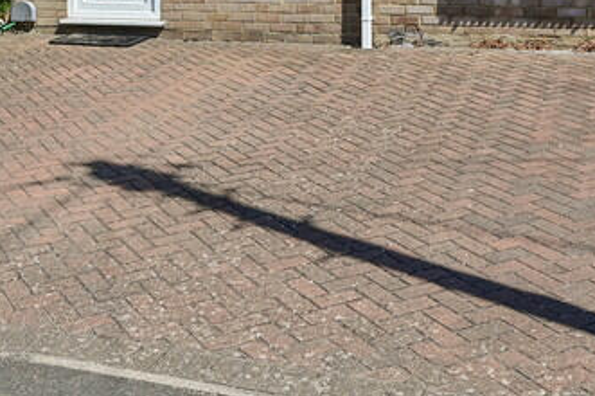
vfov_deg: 19.4
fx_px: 1099
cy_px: -57
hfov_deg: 30.1
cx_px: 198
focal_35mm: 67
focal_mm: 21.5
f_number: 5.6
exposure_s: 1/3200
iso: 400
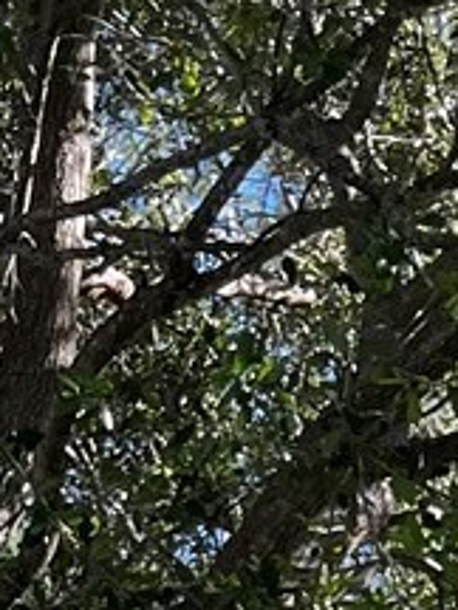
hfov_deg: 7.4
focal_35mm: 193
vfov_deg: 8.3
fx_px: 3405
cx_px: 939
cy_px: 1966
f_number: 1.6
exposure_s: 1/558
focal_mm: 5.1
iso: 50
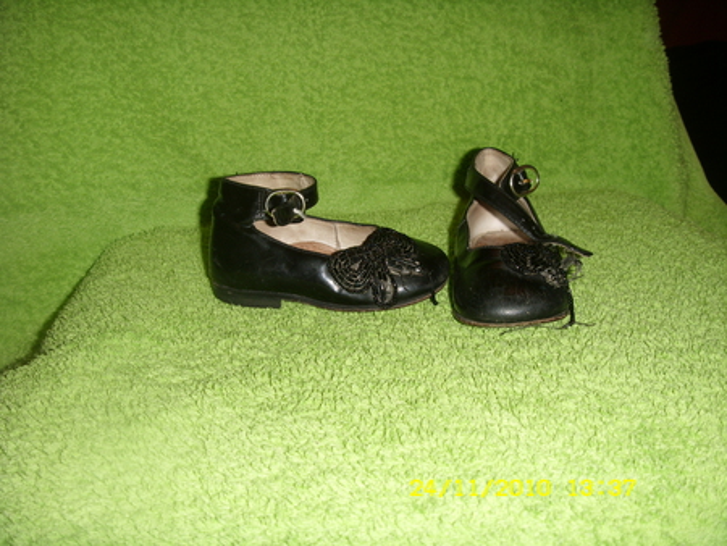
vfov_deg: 45.5
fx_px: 651
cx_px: 364
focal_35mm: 31
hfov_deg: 58.3
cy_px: 273
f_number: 3.5
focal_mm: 6.3
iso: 50
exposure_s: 1/30
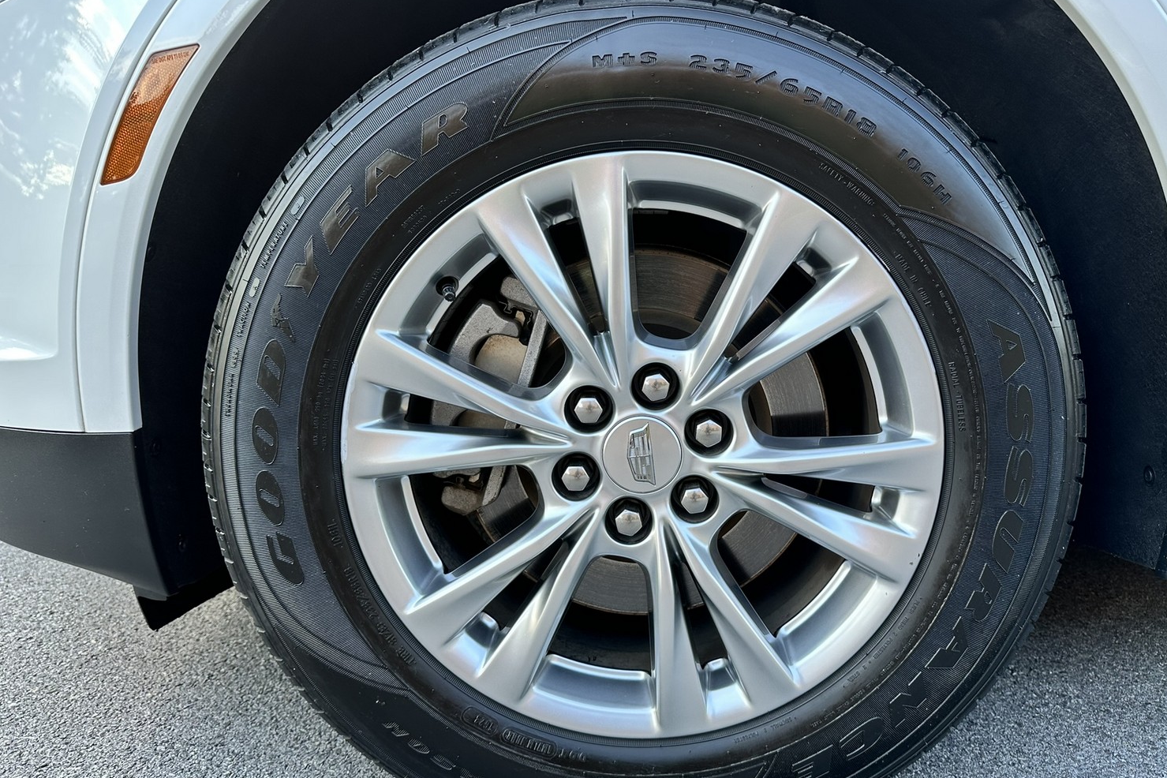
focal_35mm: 27
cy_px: 407
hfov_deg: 67.3
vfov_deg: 47.9
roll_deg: +0.4
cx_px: 630
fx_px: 875
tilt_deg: -10.7
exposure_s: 1/184
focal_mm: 6.86
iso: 64
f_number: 1.78
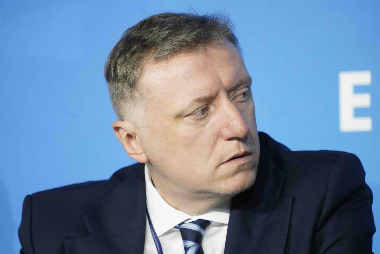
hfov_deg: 5.2
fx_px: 4223
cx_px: 190
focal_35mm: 400
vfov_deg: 3.4
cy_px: 127
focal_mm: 400
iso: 5000
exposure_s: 1/125
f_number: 5.6
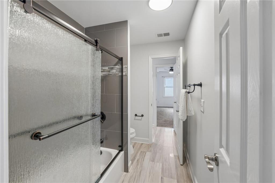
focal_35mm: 14
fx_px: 107
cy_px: 92
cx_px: 138
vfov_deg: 81.1
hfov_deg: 104.3
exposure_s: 1/13
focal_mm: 14
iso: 320
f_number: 8
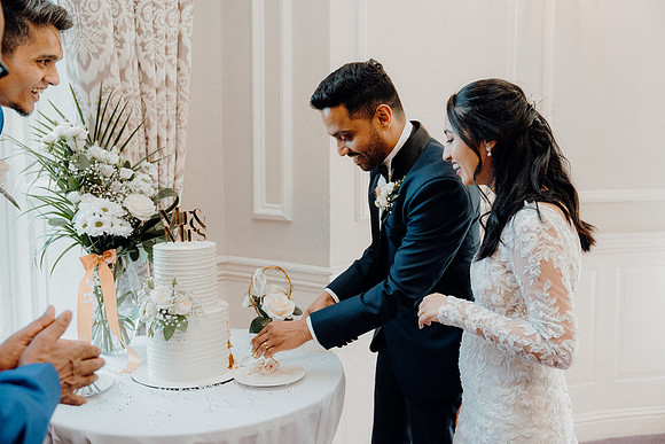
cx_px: 332
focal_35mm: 37
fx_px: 684
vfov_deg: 36.0
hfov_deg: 51.9
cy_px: 222
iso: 1000
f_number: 3.5
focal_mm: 37
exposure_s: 1/200
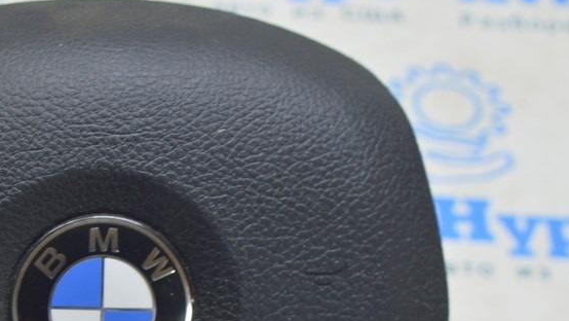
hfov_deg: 18.2
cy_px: 323
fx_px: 1751
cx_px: 80
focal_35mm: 116
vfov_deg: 10.4
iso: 400
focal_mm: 40
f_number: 5.6
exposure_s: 1/20
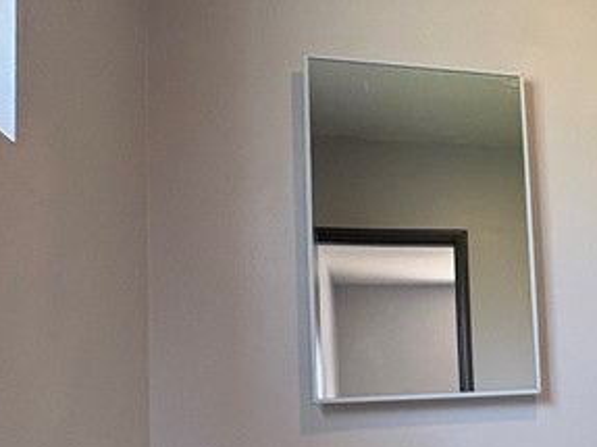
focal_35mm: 50
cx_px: 732
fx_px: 862
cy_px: 360
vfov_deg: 28.4
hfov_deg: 31.4
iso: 250
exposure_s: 1/86
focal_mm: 2.22
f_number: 2.2
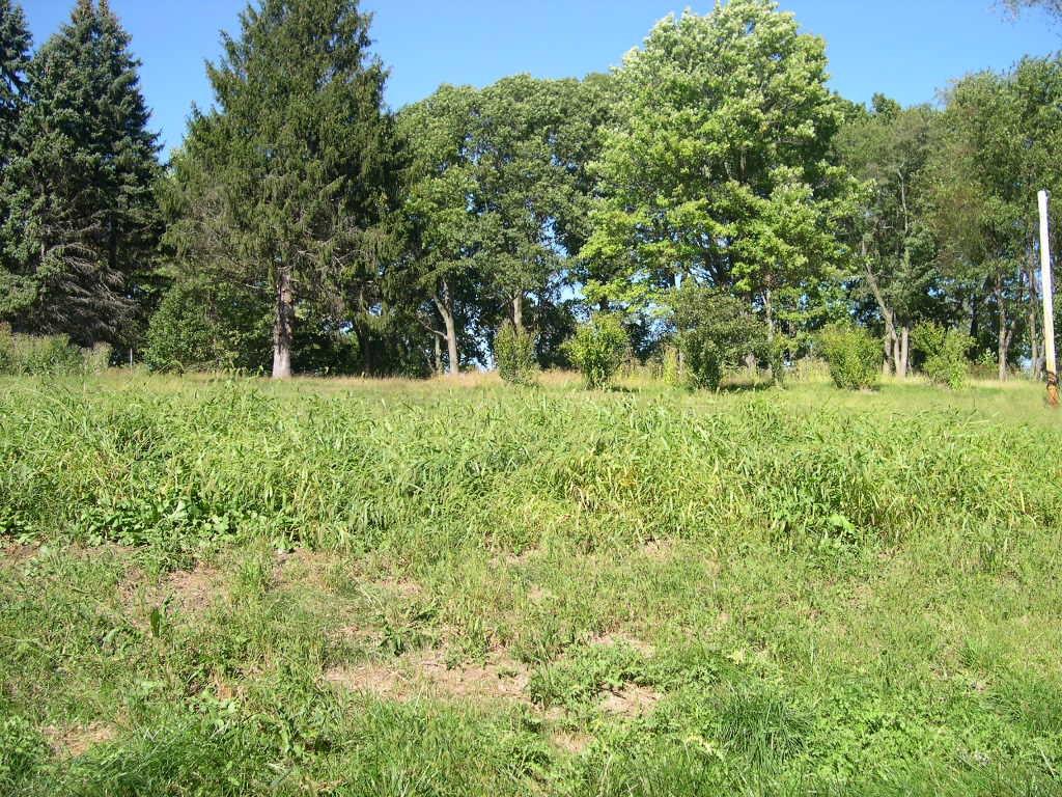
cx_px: 531
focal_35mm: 38
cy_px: 398
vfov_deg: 37.7
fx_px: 1166
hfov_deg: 49.0
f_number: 2.8
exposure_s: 1/562
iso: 100
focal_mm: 8
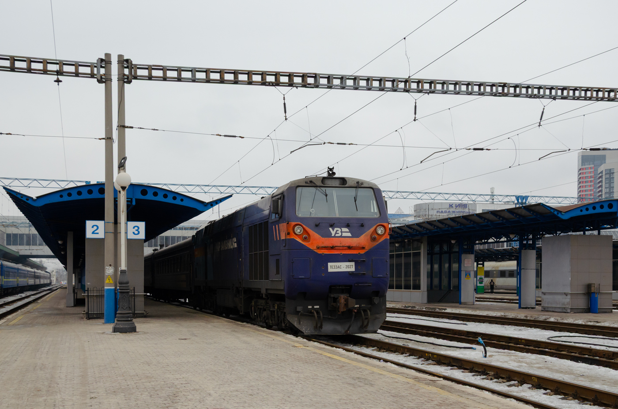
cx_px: 309
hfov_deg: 43.7
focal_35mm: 45
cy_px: 204
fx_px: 771
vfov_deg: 29.7
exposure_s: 1/500
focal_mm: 30
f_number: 7.1
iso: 640
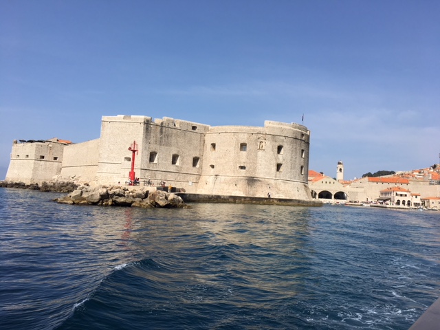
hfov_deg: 61.7
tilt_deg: +3.3
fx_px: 369
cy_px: 165
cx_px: 220
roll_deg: -3.1
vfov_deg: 48.2
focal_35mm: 29
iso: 25
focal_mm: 4.15
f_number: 2.2
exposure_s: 1/2331
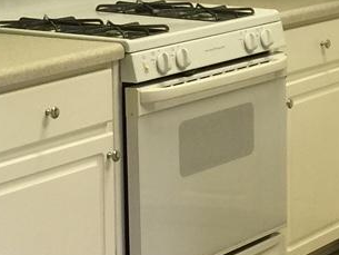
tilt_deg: -10.3
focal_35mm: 155
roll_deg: -1.7
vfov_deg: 9.6
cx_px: 469
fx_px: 1519
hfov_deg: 12.3
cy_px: 62
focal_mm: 4.15
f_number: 2.2
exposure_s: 1/15
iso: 32
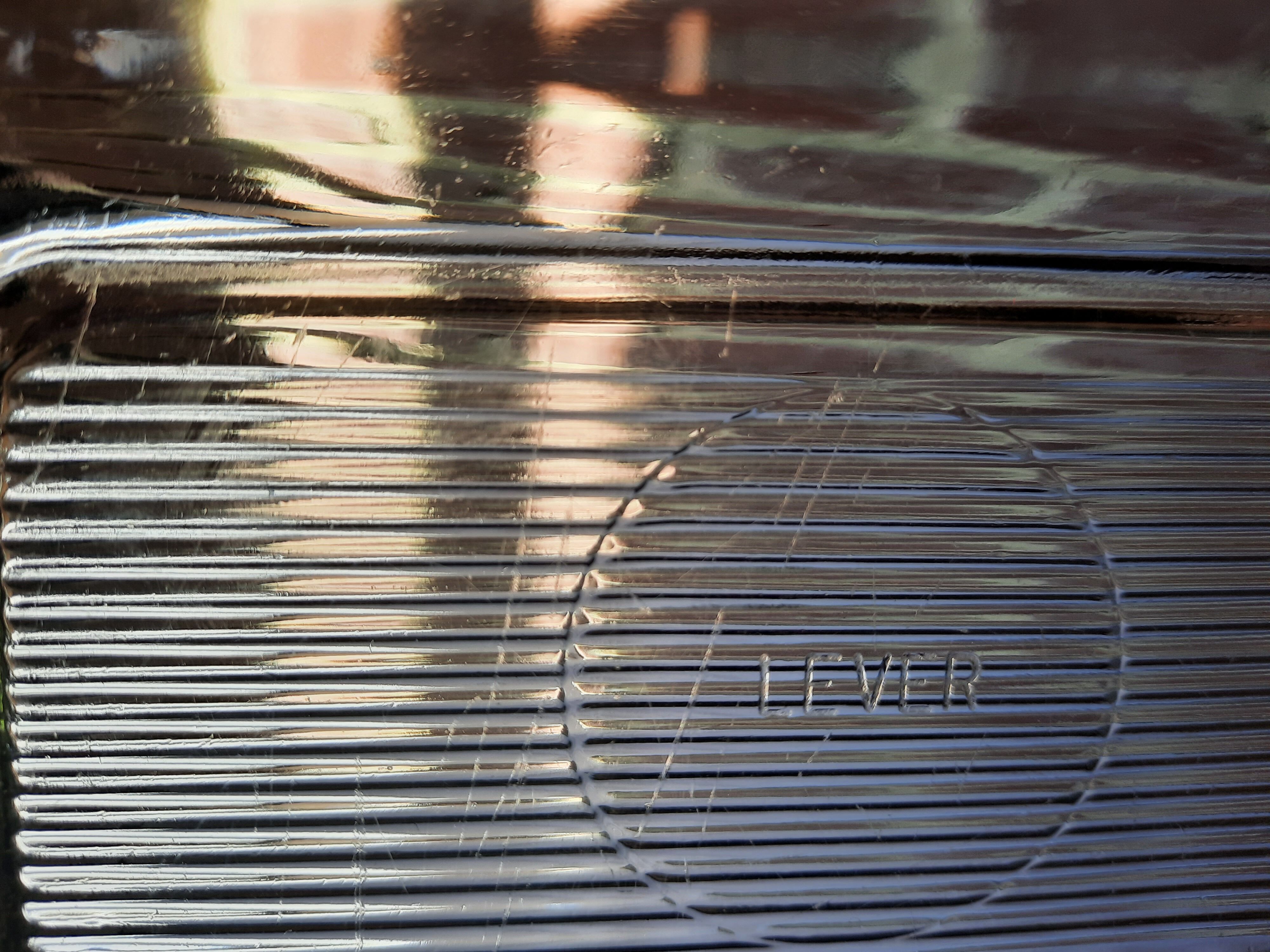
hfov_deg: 69.4
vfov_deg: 54.9
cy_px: 476
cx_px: 635
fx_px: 917
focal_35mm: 25
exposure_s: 1/159
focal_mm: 4.6
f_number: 2
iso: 32
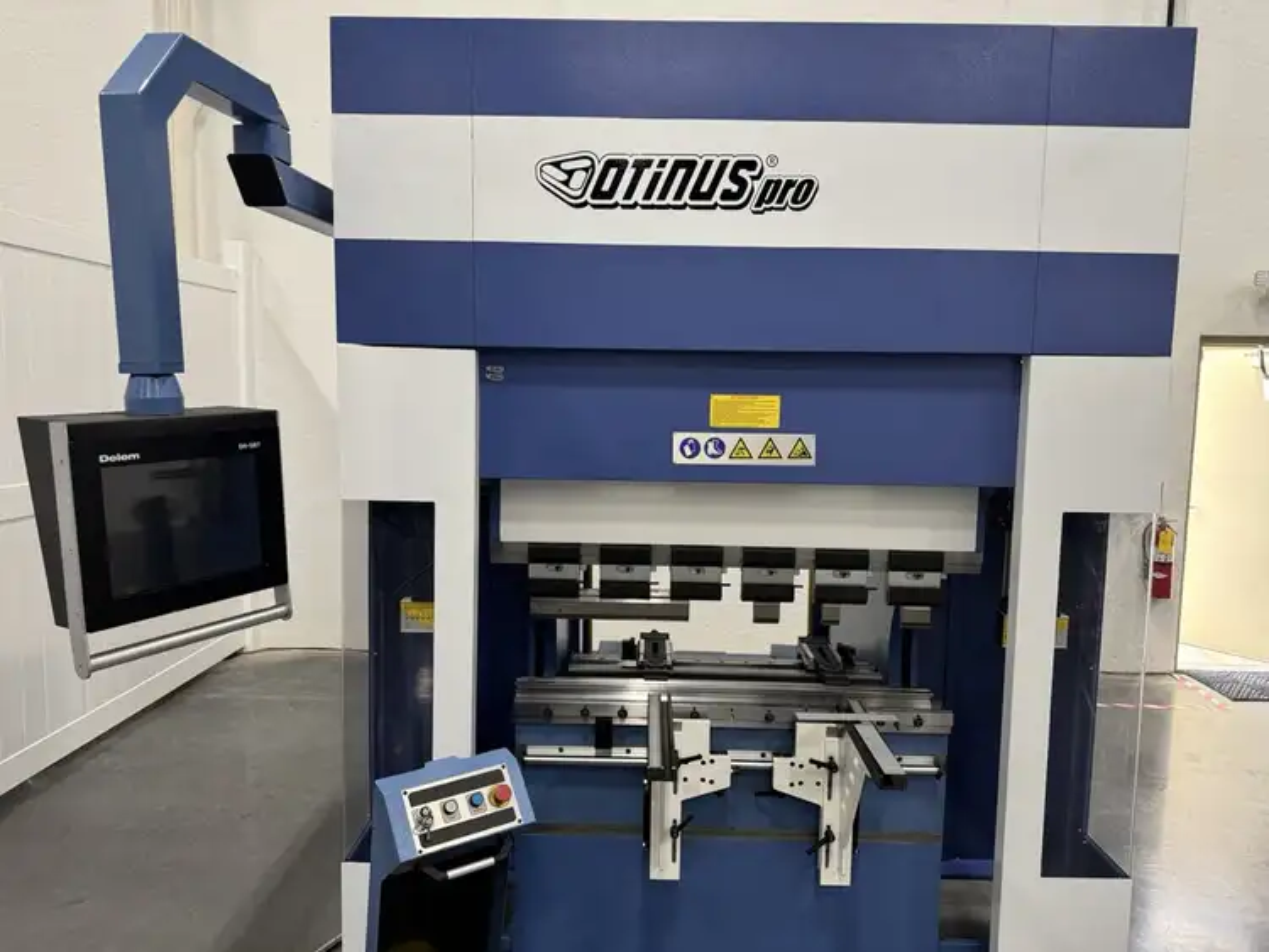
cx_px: 634
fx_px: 880
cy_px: 476
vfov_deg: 56.8
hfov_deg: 71.6
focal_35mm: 24
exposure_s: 1/75
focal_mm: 6.8
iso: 200
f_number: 1.8
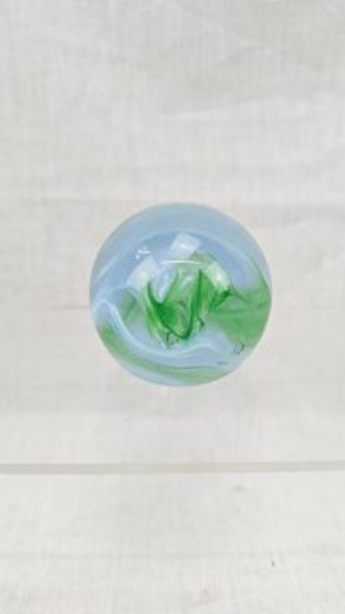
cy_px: 313
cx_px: 180
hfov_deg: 44.4
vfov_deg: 71.9
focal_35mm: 26
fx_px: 423
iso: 50
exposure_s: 1/100
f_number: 1.7
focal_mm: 6.3
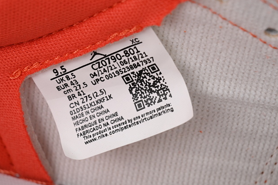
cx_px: 116
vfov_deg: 8.9
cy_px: 85
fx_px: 1189
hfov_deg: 13.3
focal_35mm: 154
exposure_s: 1/100
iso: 400
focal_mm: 120
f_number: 13
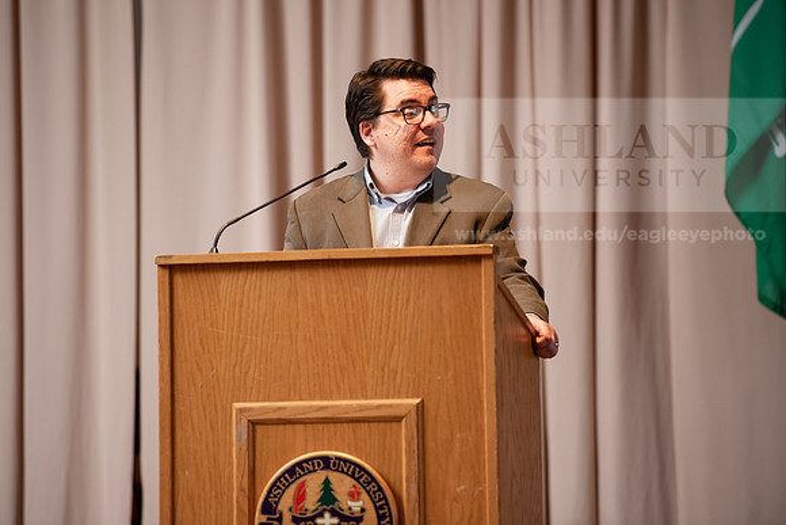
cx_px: 393
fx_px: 4149
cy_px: 262
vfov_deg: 7.2
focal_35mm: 190
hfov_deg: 10.8
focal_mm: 190
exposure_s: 1/200
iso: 1250
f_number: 3.5
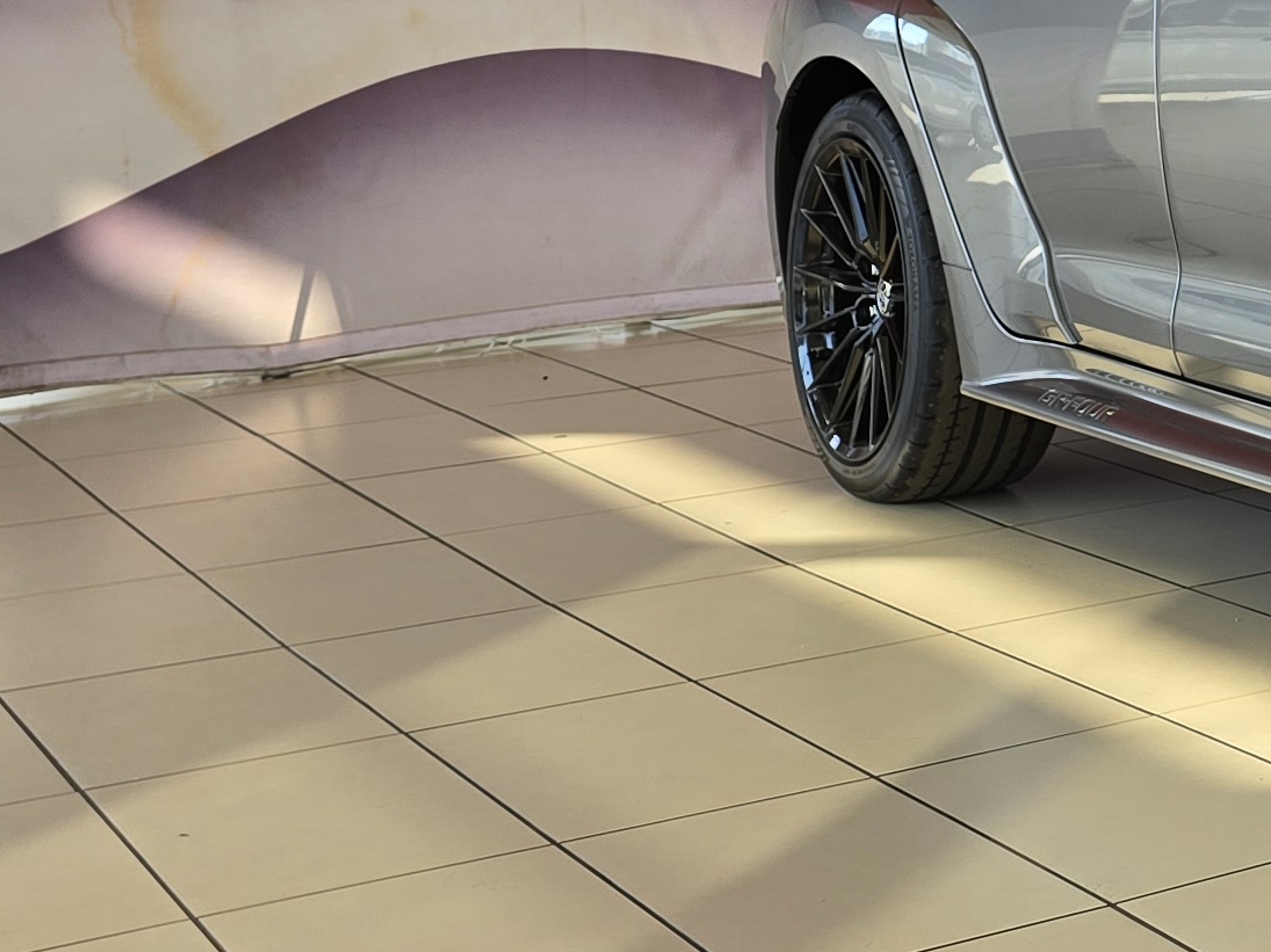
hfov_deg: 18.8
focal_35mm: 84
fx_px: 3084
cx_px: 2180
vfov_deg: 17.2
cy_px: 9
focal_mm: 6.3
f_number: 1.7
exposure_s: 1/200
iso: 20
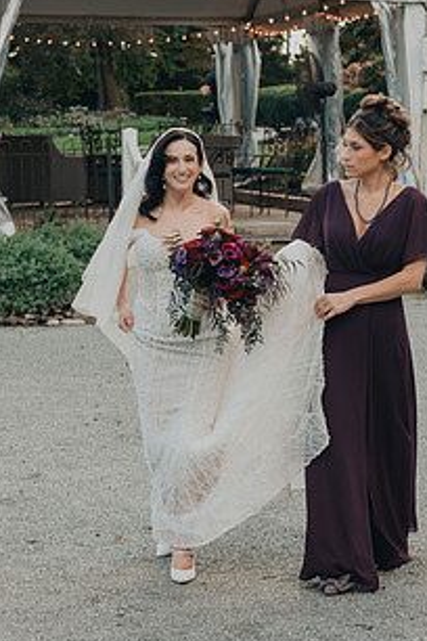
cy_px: 270
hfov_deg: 13.3
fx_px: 1832
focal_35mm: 103
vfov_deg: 19.8
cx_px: 195
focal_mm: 70
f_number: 5.6
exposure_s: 1/200
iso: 500
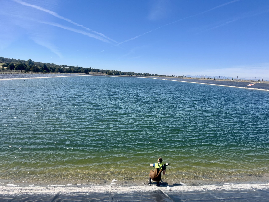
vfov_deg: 53.1
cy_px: 101
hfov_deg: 67.3
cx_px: 134
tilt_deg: -7.3
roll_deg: -1.9
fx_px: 202
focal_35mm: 26
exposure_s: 1/3413
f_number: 1.6
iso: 50
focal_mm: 5.1
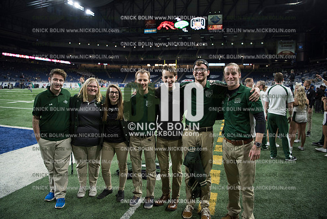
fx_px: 218
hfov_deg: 73.7
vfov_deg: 53.2
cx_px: 164
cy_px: 110
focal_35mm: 24
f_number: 2.8
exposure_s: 1/800
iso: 1250
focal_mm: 24
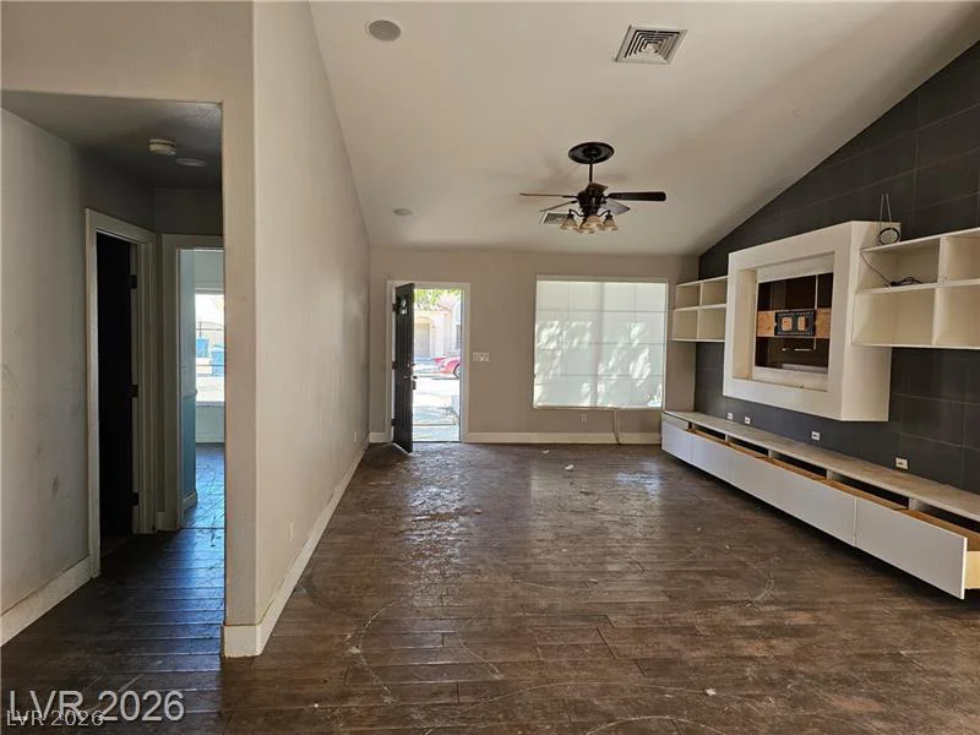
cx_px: 490
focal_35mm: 23
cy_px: 368
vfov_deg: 58.9
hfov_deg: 73.9
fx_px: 651
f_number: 1.7
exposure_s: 1/180
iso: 160
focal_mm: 6.3
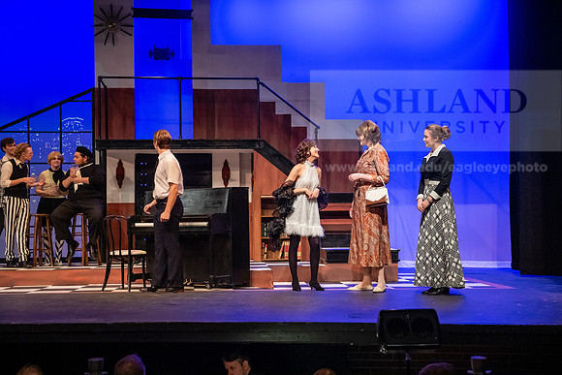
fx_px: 859
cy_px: 188
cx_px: 281
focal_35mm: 55
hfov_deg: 36.2
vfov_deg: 24.6
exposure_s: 1/200
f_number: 3.2
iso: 3200
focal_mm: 55
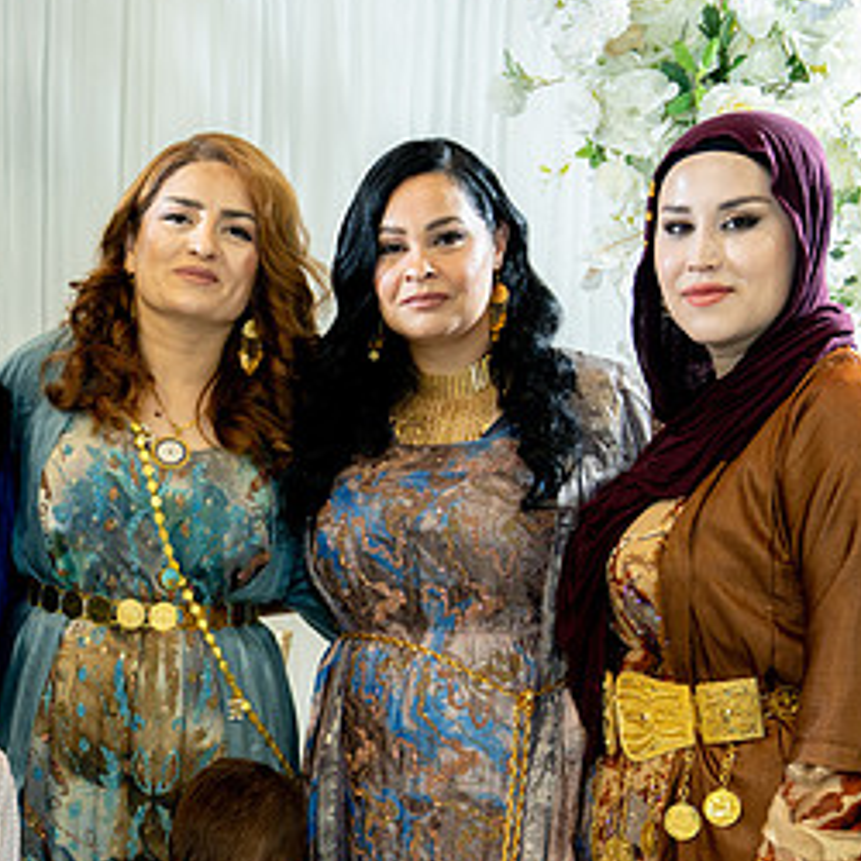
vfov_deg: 24.7
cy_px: 642
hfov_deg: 24.4
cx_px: 121
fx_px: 1942
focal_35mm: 69
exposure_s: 1/160
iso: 800
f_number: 2.8
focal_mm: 35
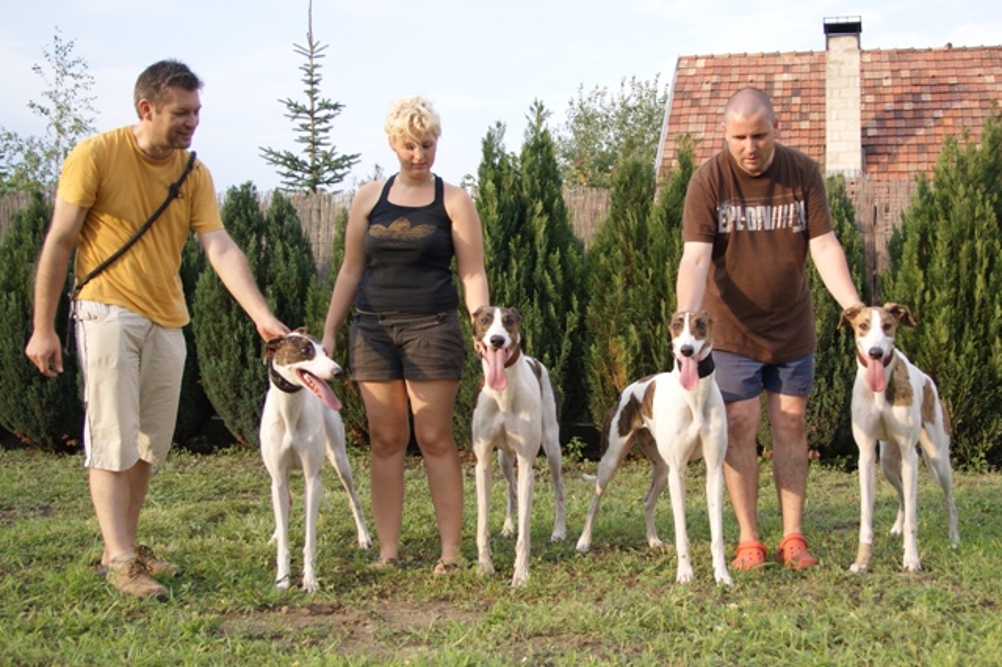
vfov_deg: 36.8
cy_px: 334
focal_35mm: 36
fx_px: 1001
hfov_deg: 53.2
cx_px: 501
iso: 100
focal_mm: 24
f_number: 5.6
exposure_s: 1/125
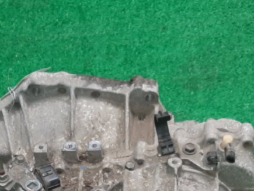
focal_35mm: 86
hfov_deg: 22.7
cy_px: 269
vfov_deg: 16.0
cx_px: 94
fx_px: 632
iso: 145
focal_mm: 3.93
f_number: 1.7
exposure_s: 1/50
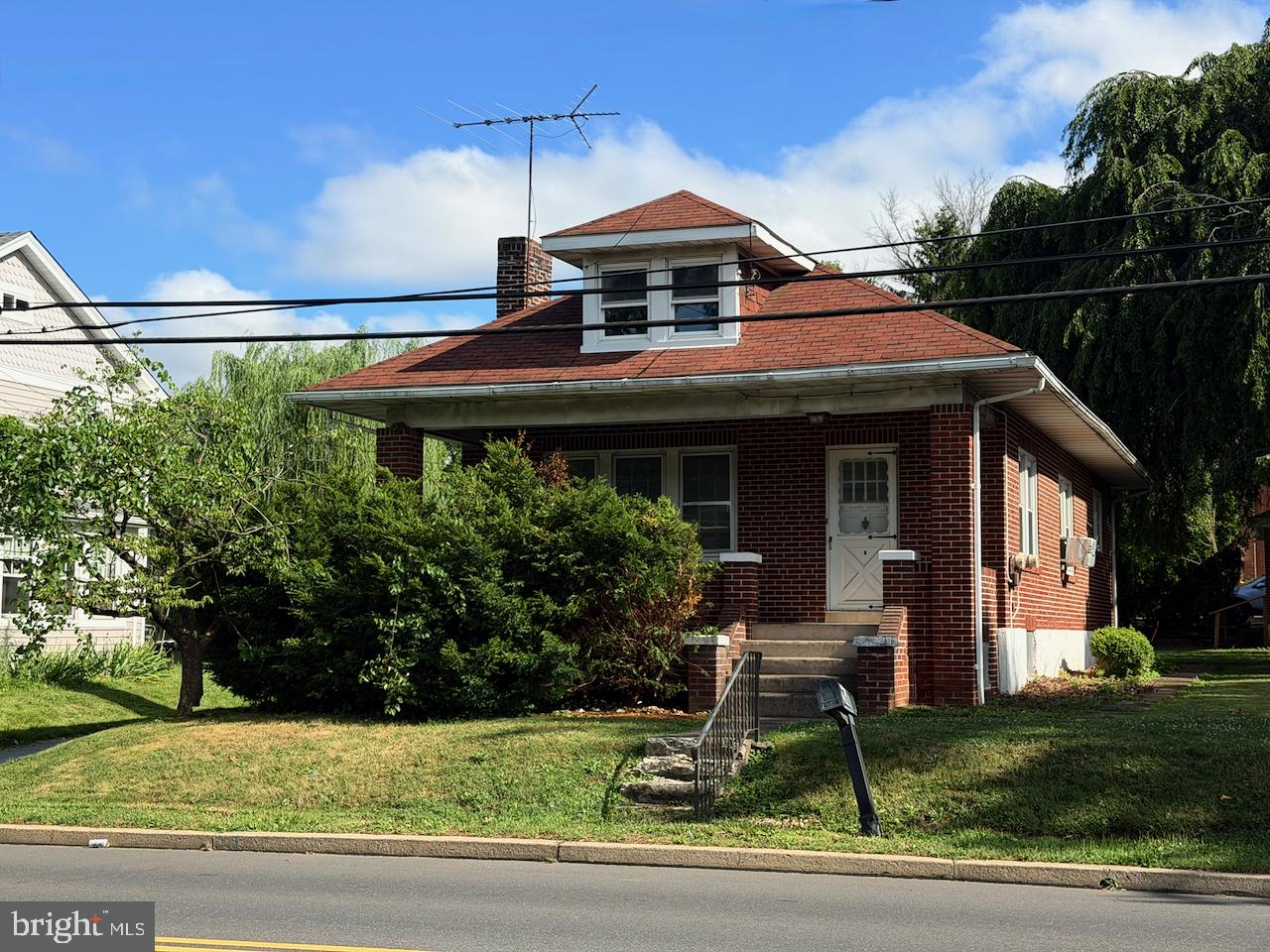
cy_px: 476
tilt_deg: +5.6
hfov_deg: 39.7
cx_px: 635
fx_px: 1761
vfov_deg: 30.3
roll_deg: +0.3
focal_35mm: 48
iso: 64
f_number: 1.78
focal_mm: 6.76
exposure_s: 1/3096
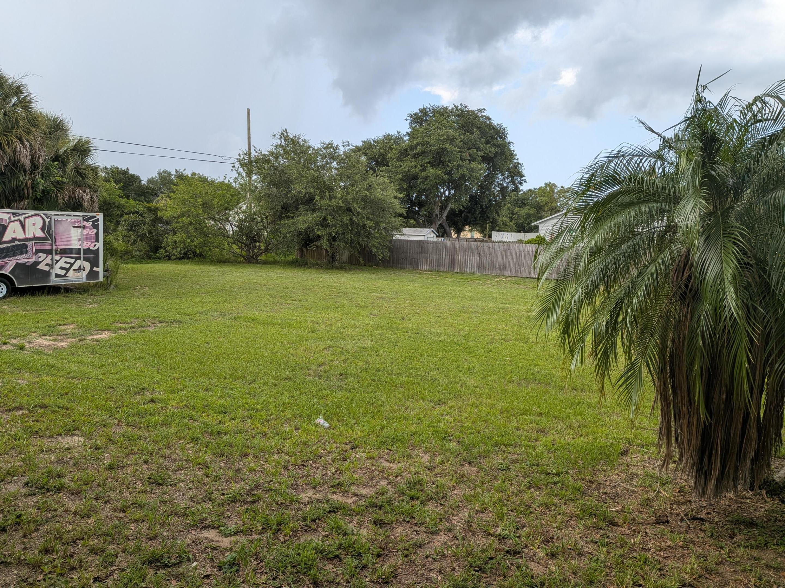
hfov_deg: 71.6
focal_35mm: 24
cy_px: 294
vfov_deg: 56.8
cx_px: 392
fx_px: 544
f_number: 1.7
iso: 28
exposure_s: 1/583
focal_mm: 4.53
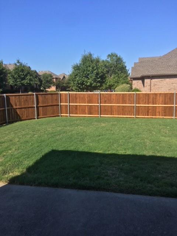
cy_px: 118
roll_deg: +1.1
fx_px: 198
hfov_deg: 48.2
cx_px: 88
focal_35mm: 29
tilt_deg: -7.2
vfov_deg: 61.7
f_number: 2.2
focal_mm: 4.15
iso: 25
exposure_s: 1/1115
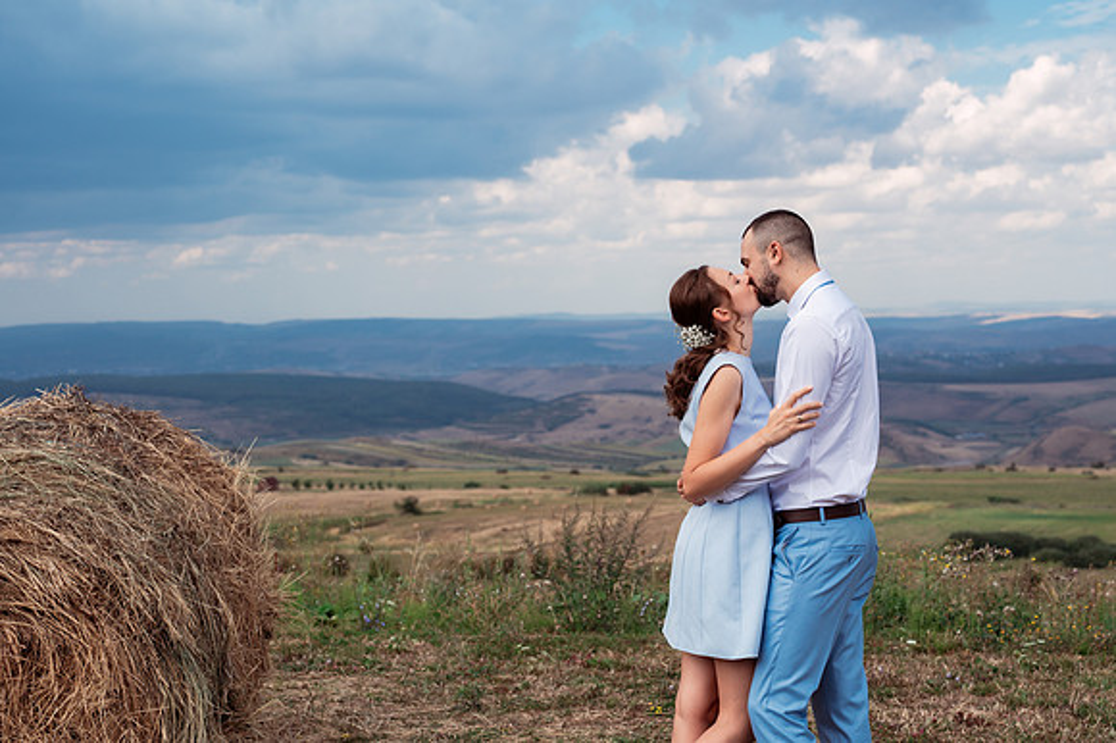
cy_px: 372
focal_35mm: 59
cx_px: 574
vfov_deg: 23.1
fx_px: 1818
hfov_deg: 34.1
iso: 250
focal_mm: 57
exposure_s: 1/640
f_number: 4.5
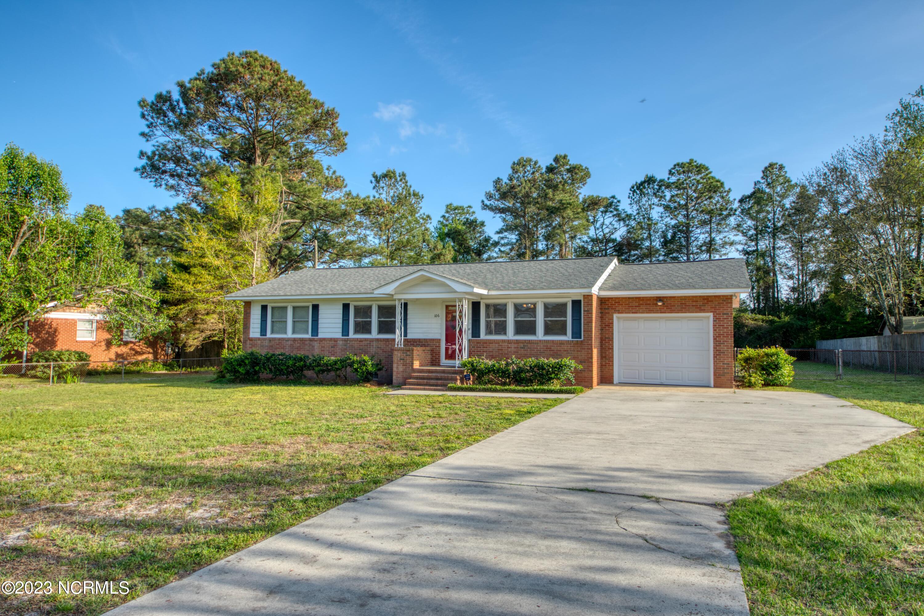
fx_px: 616
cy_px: 308
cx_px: 462
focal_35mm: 24
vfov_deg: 53.2
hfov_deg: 73.7
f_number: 6.3
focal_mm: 16
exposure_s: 1/125
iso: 100
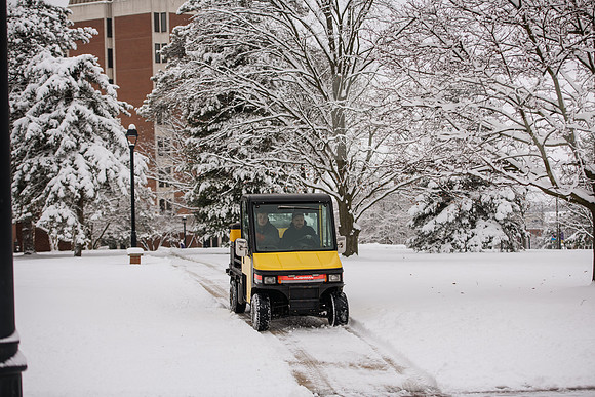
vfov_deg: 18.2
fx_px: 1240
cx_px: 298
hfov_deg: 27.0
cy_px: 198
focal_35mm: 75
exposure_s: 1/500
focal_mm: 75
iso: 100
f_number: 3.5
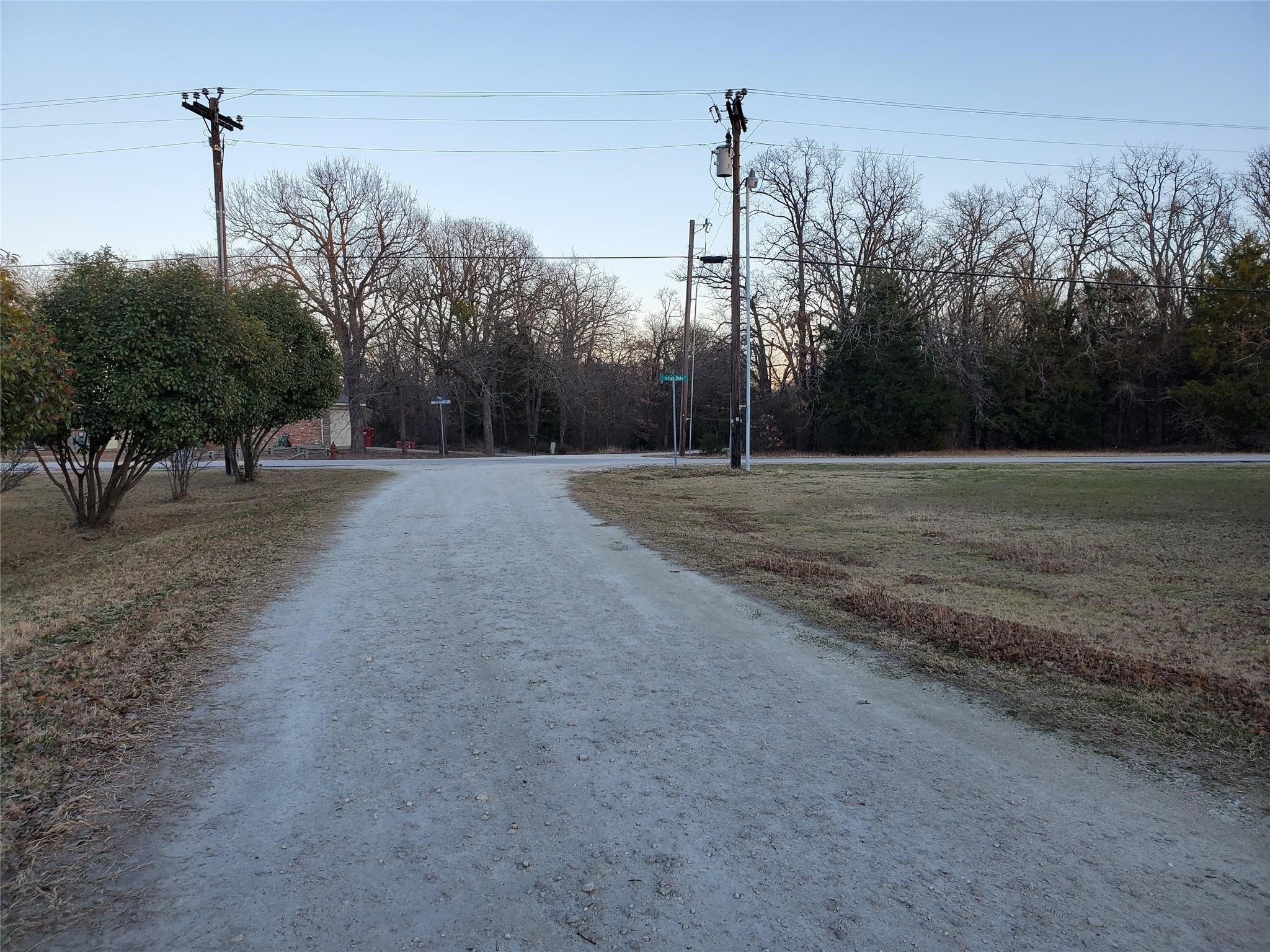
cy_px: 476
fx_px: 954
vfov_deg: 53.1
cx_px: 635
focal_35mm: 26
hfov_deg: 67.3
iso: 50
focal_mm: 4.3
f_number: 2.4
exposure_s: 1/200
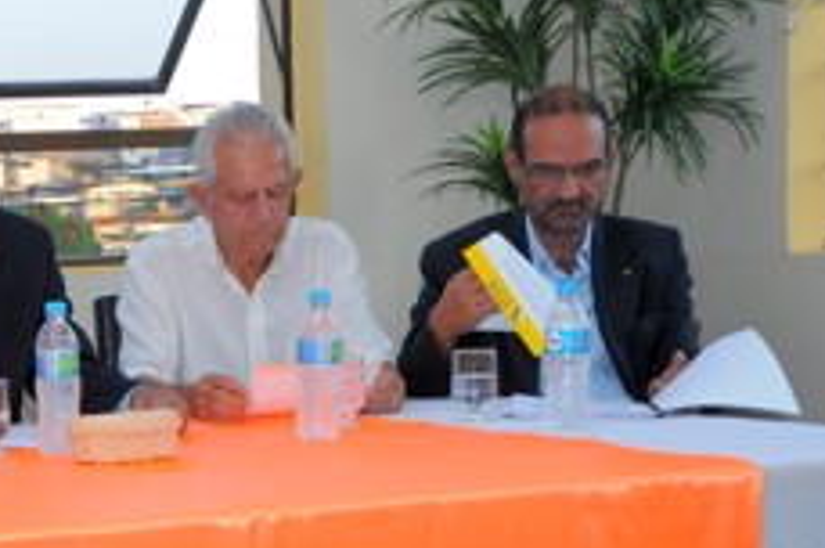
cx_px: -263
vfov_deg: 13.1
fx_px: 2366
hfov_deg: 18.4
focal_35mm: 103
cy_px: 451
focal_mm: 25
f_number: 7.1
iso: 640
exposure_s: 1/100
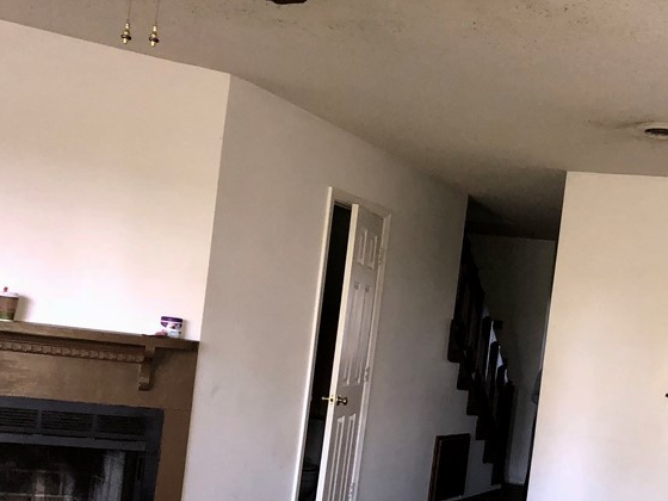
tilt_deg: -2.5
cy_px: 378
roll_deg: -7.0
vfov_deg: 27.1
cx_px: 508
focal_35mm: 53
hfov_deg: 35.3
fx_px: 1023
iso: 100
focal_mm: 3.99
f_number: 1.8
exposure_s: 1/60
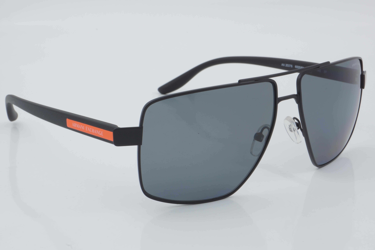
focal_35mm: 75
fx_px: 781
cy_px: 125
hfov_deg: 27.0
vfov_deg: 18.2
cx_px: 188
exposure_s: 1/4
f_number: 32
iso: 100
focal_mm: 50
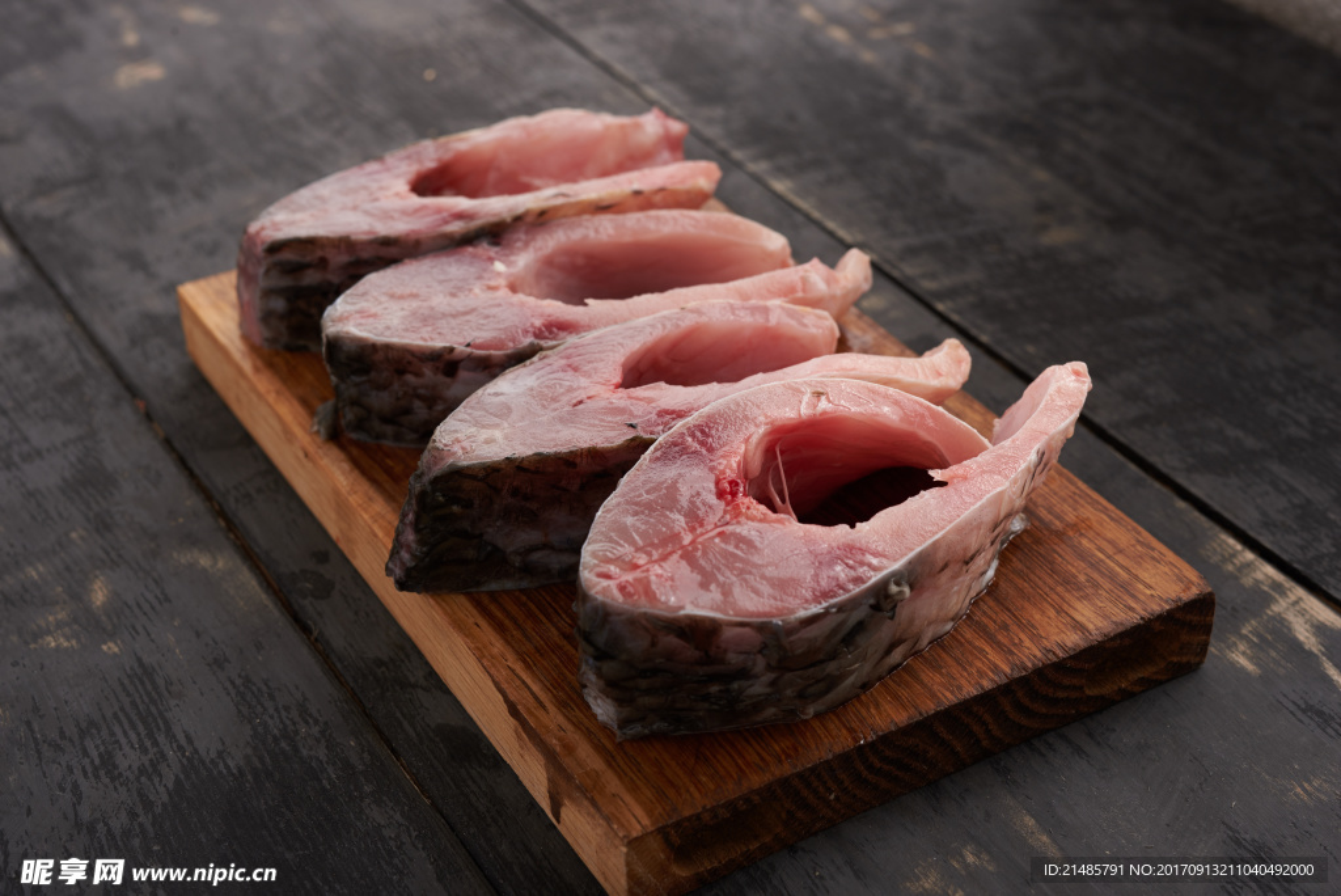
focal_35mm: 60
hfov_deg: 33.4
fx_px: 2236
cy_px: 448
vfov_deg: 22.7
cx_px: 670
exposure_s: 1/160
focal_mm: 60
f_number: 11
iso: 100
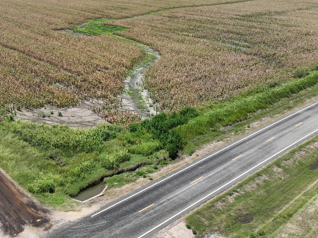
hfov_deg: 43.3
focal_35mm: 41
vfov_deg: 34.7
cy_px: 77
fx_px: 376
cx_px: 57
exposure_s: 1/1600
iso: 100
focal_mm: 12.29
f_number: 2.8
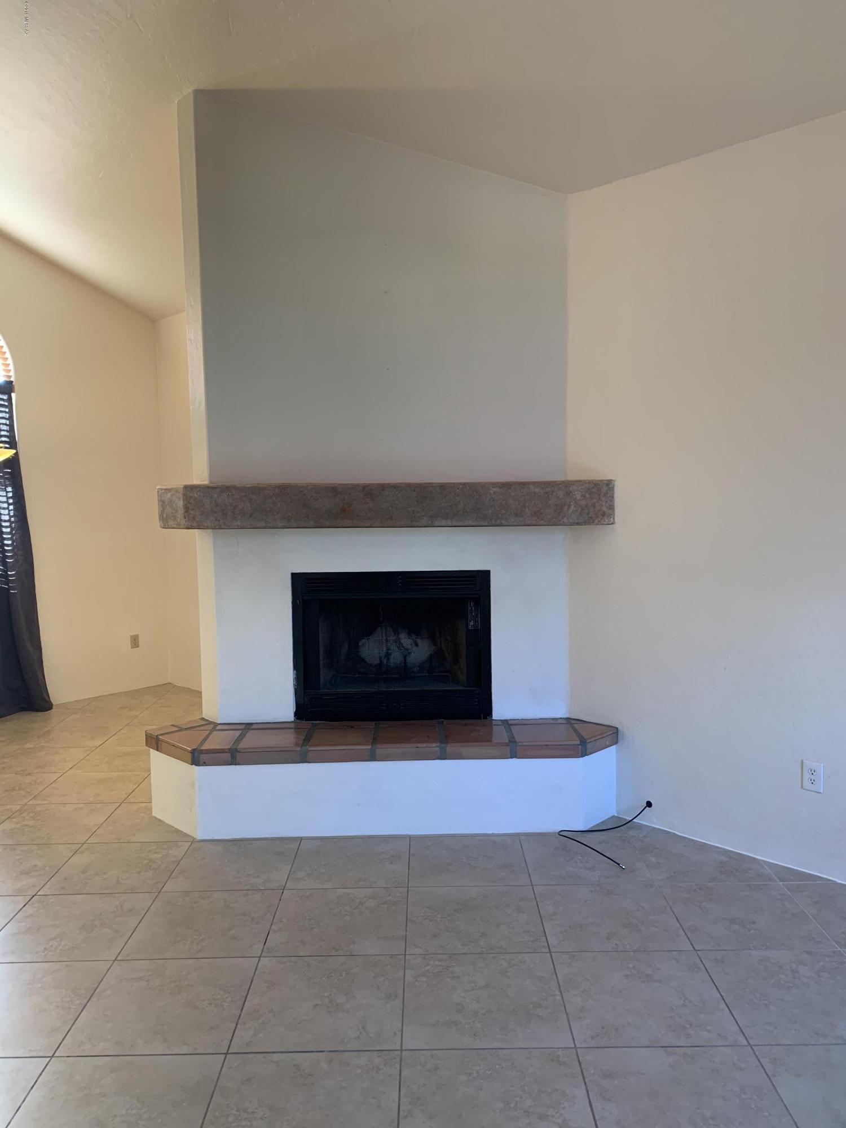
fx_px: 847
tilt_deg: -5.0
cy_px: 564
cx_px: 423
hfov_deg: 53.1
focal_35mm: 26
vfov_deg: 67.3
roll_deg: +1.2
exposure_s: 1/60
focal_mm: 4.25
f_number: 1.8
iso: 125
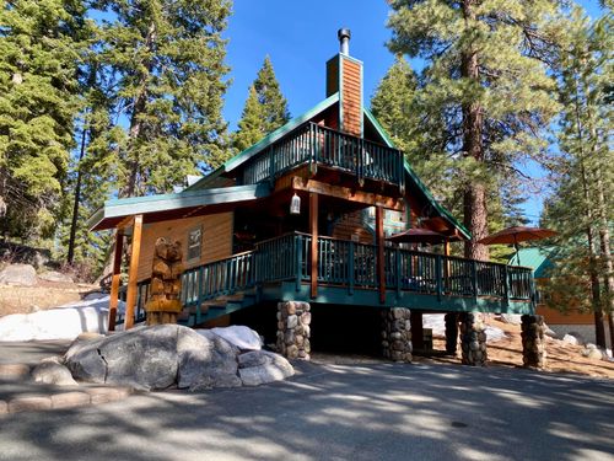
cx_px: 307
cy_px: 230
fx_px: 461
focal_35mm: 26
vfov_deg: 53.1
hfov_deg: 67.3
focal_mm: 4.25
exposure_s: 1/499
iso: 32
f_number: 1.8
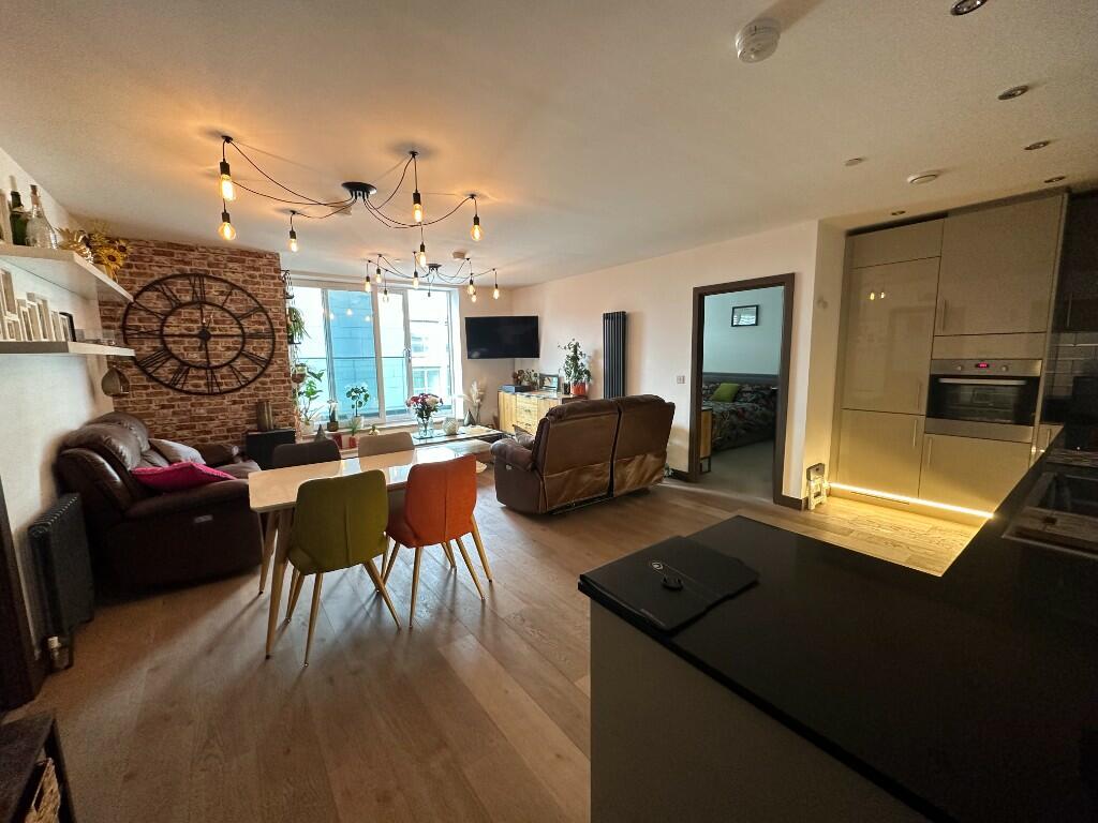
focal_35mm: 14
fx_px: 444
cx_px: 549
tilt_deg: -6.7
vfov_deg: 85.7
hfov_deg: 102.1
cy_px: 412
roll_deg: +1.1
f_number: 2.2
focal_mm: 2.22
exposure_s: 1/100
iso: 200
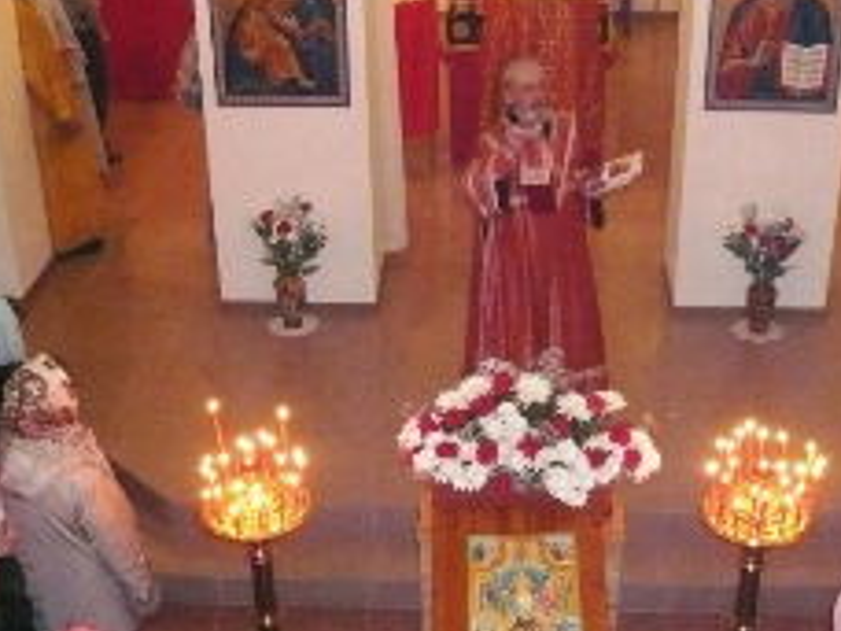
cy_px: 365
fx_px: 1336
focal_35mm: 55
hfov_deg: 34.8
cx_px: 509
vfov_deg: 26.5
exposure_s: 1/30
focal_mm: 4.6
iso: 400
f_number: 2.8
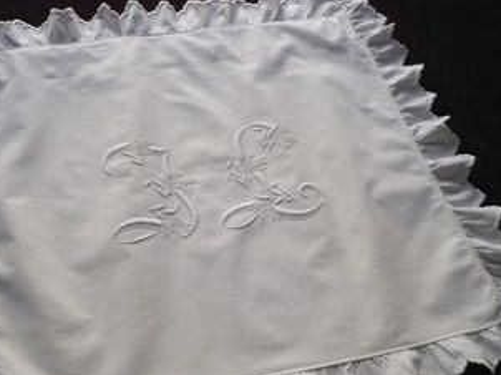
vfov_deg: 28.4
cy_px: 244
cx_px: 221
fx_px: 738
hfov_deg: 37.5
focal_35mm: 51
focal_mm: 5.8
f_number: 2.8
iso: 400
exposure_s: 1/640
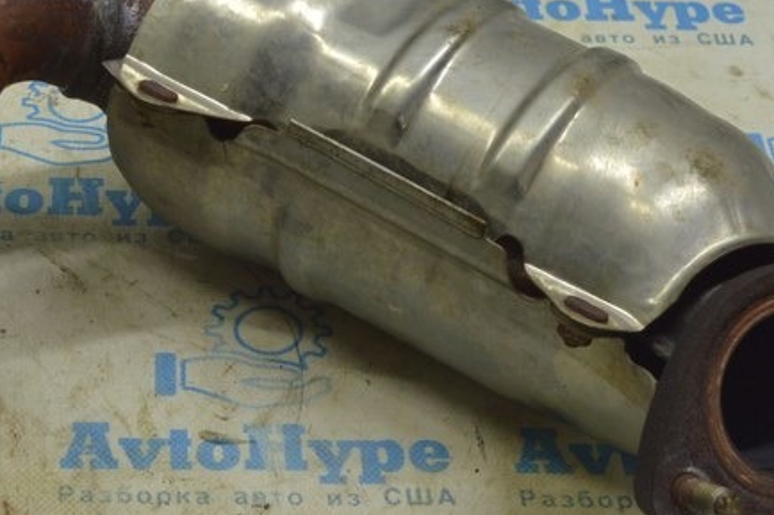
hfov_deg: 20.4
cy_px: 259
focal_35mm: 99
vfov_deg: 13.8
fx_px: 2128
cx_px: 141
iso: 400
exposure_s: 1/40
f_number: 5.6
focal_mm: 28
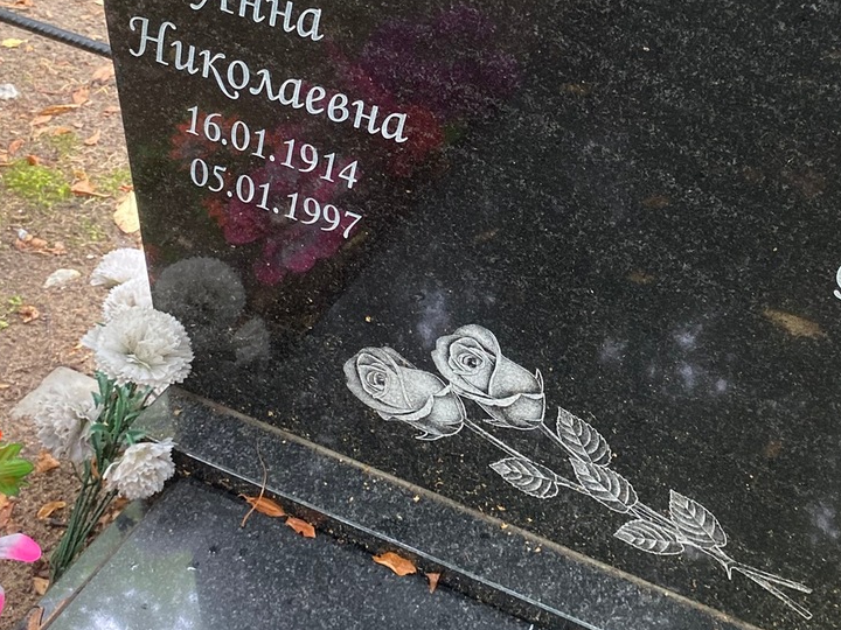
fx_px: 1263
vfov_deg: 27.6
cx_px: 576
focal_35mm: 52
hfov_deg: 36.4
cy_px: 150
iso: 250
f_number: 1.8
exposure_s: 1/60
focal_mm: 4.25
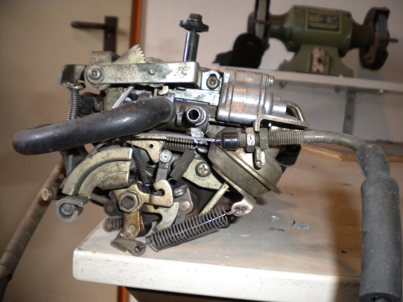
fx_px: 407
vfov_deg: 40.7
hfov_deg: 52.6
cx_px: 202
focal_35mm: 35
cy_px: 151
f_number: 3.1
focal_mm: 6.3
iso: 400
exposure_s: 1/30
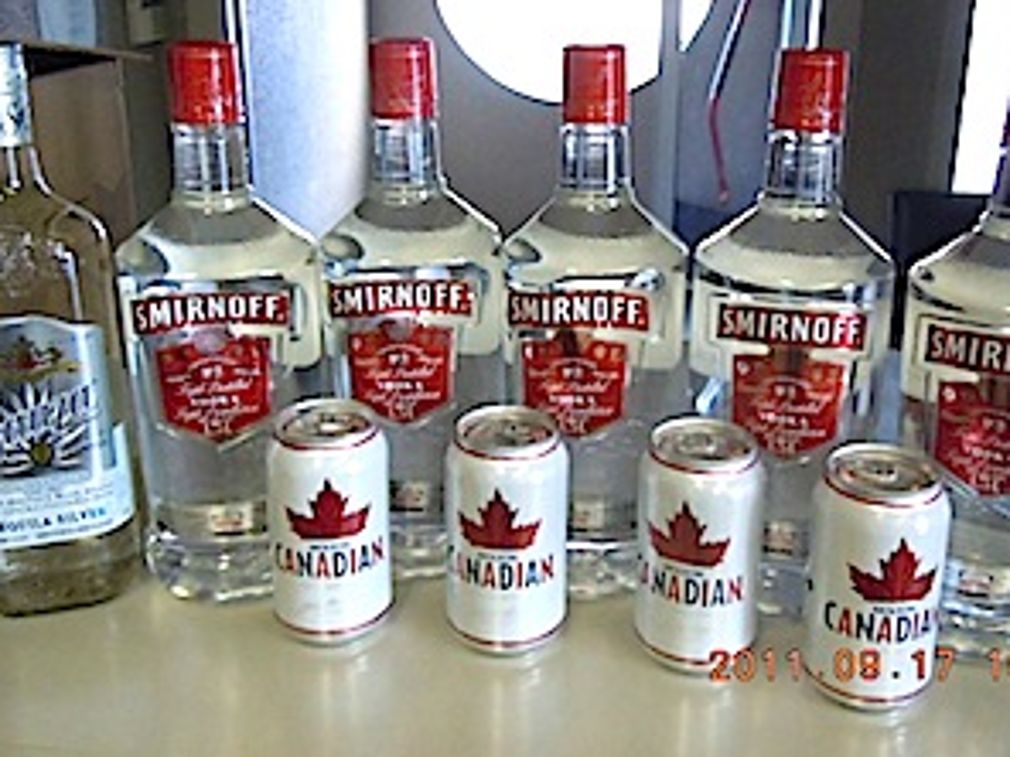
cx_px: 527
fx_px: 1109
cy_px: 288
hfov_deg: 49.0
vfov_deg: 37.5
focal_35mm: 38
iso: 800
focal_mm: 5.4
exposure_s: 1/50
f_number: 3.5
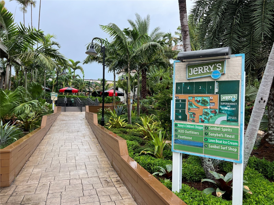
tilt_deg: +2.3
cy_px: 102
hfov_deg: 67.3
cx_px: 137
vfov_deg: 53.1
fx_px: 206
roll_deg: +0.2
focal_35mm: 26
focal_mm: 5.7
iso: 64
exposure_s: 1/121
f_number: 1.5
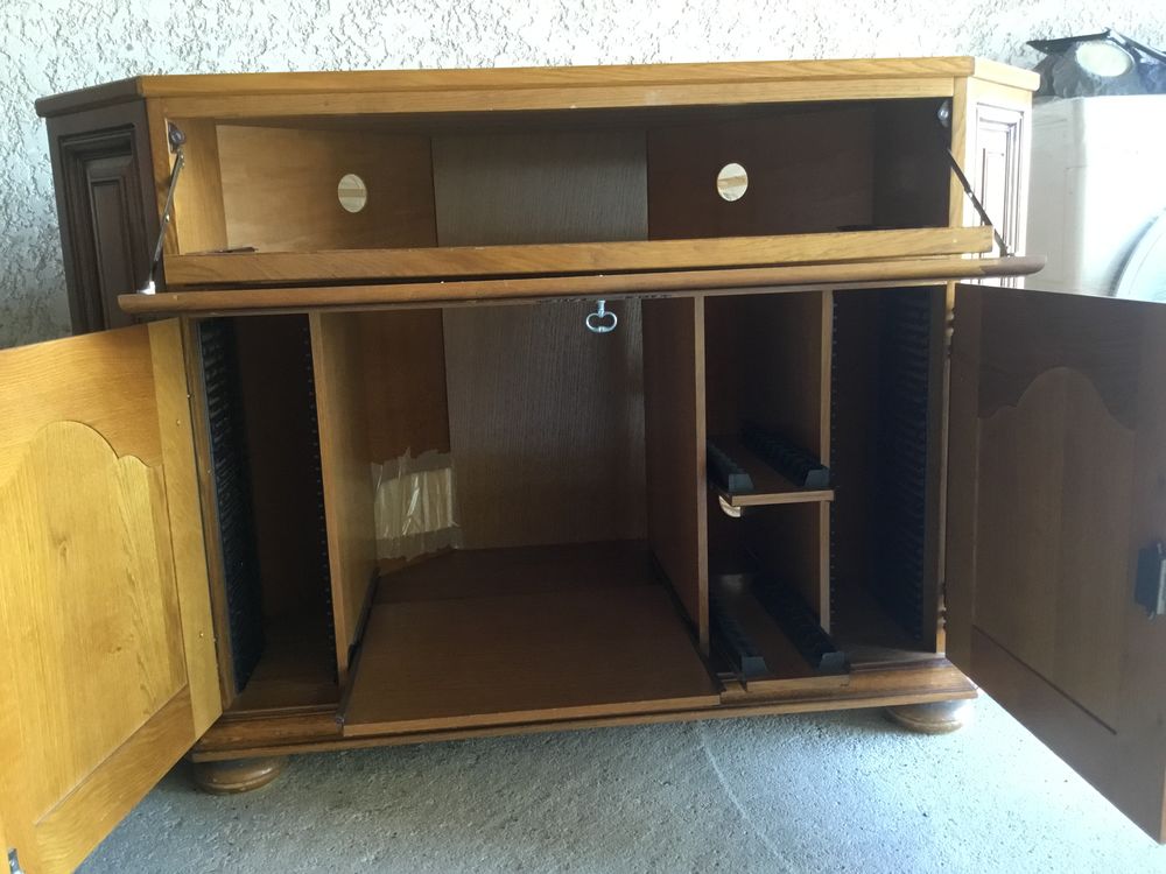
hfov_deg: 58.4
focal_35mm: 31
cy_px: 437
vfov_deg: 45.4
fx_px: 1044
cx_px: 583
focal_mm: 3.3
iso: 160
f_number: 2.4
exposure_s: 1/33
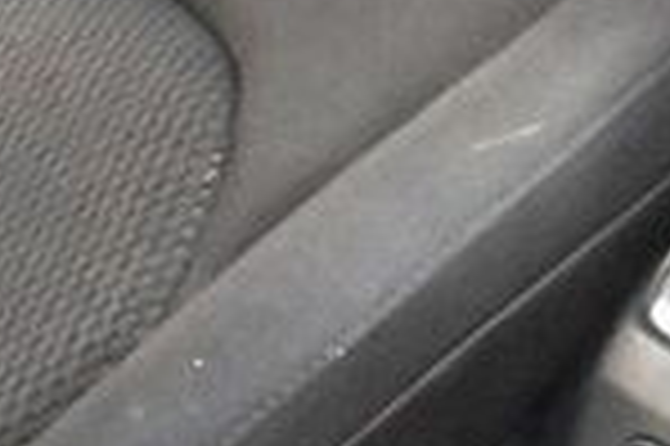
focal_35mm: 211
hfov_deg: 8.5
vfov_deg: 6.2
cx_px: 1871
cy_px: -626
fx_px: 3925
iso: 12800
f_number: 3.8
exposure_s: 1/25
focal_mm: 20.5
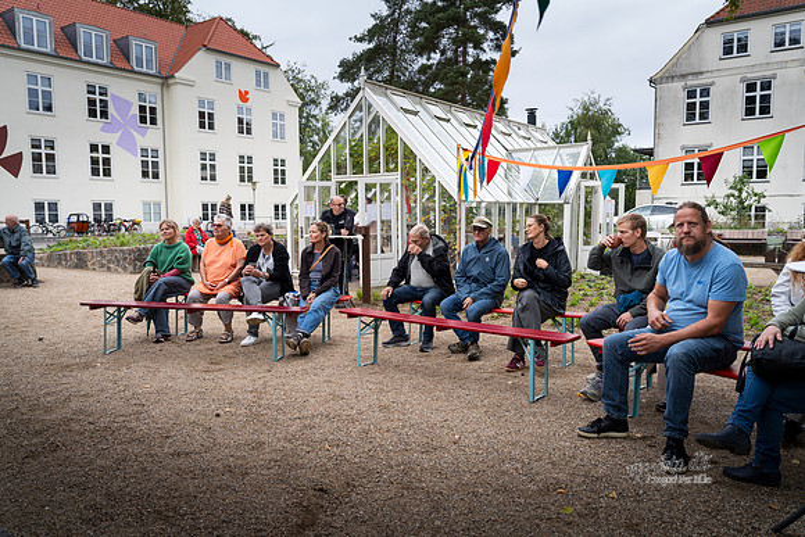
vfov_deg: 48.0
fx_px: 604
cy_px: 268
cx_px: 402
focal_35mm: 27
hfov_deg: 67.4
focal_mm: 27
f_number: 2.8
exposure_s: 1/200
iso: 100
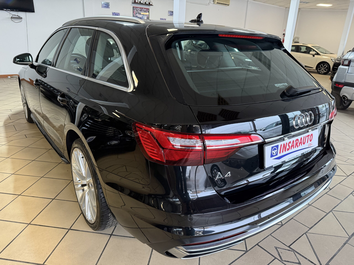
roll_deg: -2.2
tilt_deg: -19.2
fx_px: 245
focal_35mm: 24
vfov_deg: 56.8
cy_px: 132
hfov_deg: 71.6
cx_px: 177
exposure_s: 1/50
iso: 400
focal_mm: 6.76
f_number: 1.78
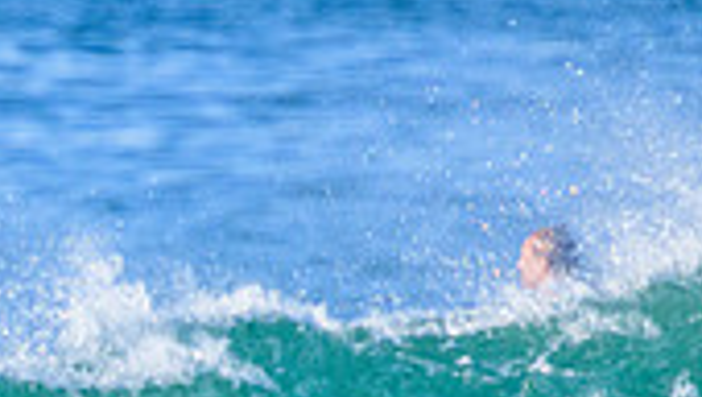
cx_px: -144
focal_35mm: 3060
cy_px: 751
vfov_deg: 0.4
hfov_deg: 0.7
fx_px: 57013
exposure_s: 1/2000
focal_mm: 800
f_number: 11
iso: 2000
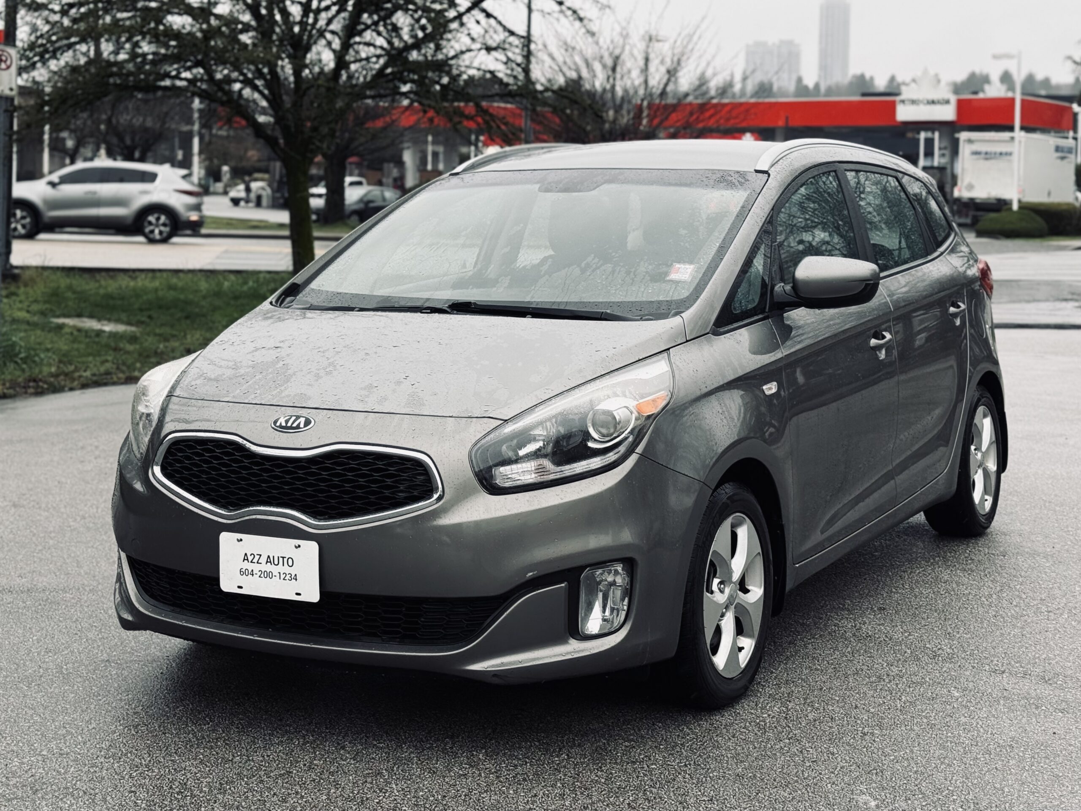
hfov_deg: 39.7
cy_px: 406
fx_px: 1499
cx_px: 540
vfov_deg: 30.3
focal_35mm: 48
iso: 64
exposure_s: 1/538
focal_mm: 6.76
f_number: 1.78
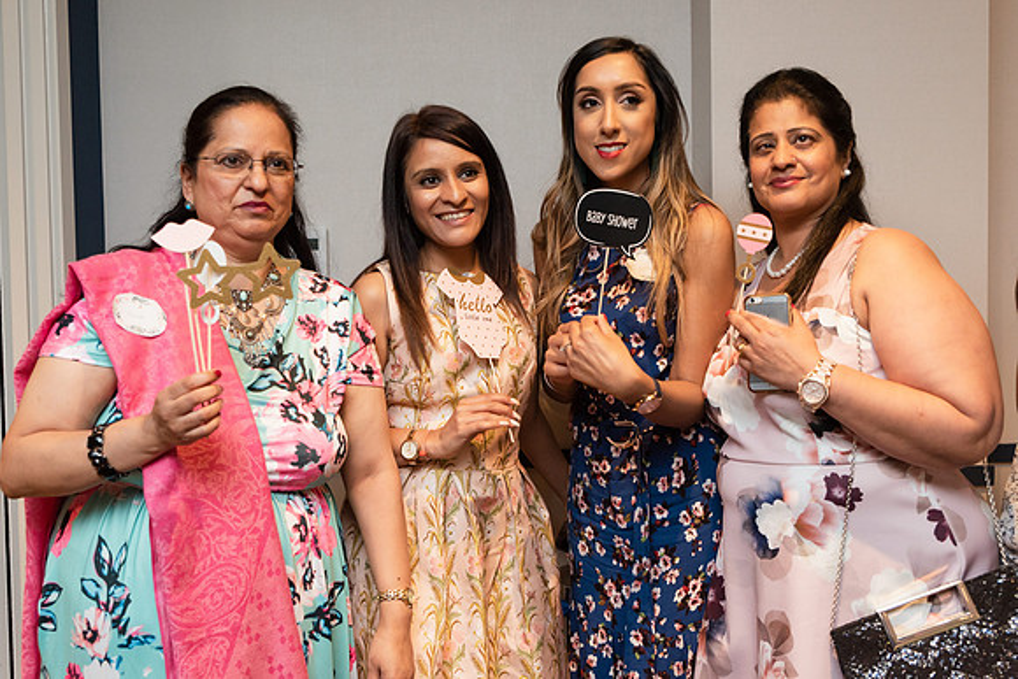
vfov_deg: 35.7
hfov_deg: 51.5
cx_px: 516
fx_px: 1055
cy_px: 308
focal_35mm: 37
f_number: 3.5
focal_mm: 34
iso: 2000
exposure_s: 1/160
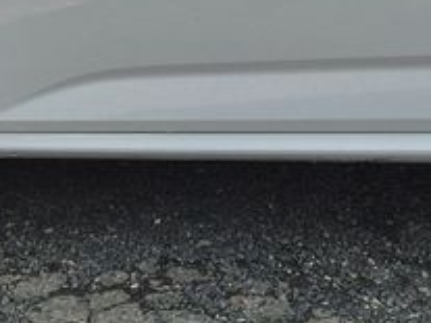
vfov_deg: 12.7
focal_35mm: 114
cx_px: 383
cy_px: -58
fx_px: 1419
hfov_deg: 17.0
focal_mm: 5.4
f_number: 1.8
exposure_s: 1/2816
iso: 25
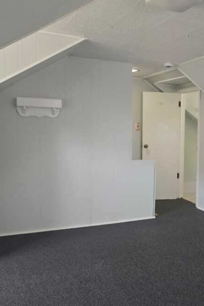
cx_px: 172
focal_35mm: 37
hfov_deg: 34.5
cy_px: 160
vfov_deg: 51.9
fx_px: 315
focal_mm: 5.4
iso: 160
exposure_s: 1/120
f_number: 1.8
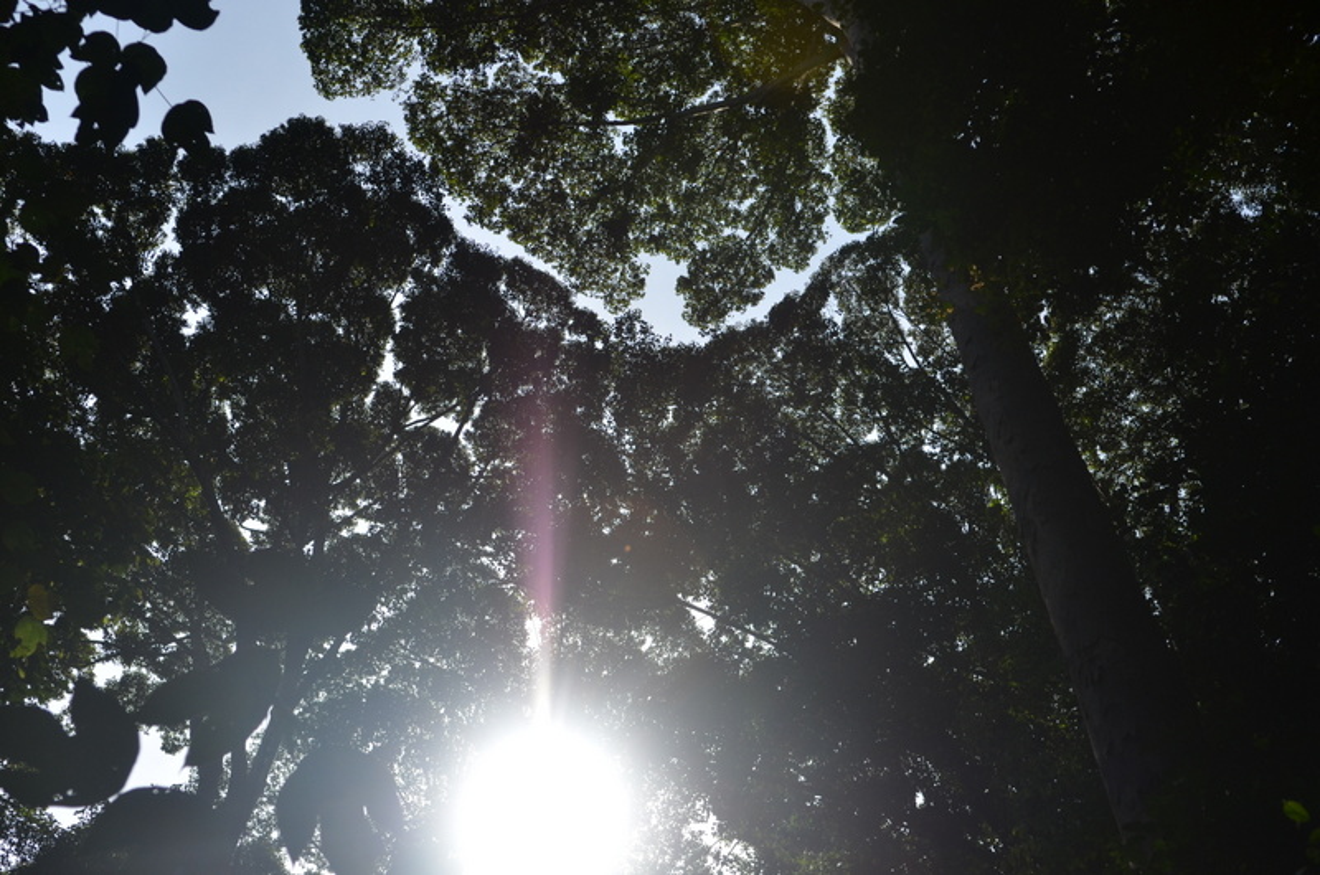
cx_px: 660
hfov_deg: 39.0
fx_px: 1866
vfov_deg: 26.4
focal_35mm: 51
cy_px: 438
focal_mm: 34
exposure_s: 1/2500
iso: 250
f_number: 4
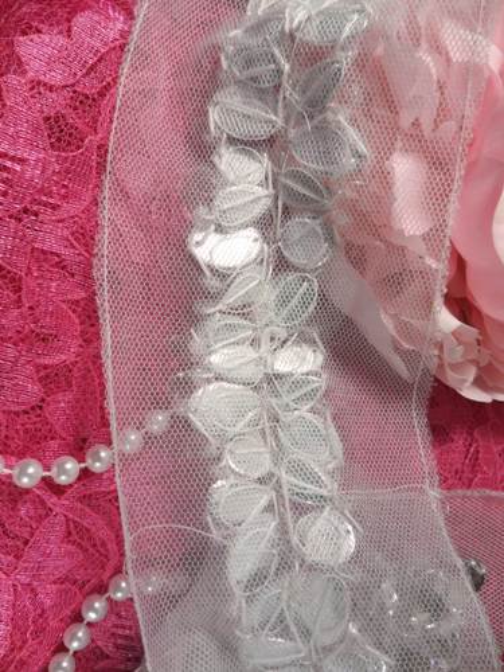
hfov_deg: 51.4
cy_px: 336
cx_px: 252
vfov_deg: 65.3
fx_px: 524
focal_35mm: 27
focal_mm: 4.9
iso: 80
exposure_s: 1/180
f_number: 3.5
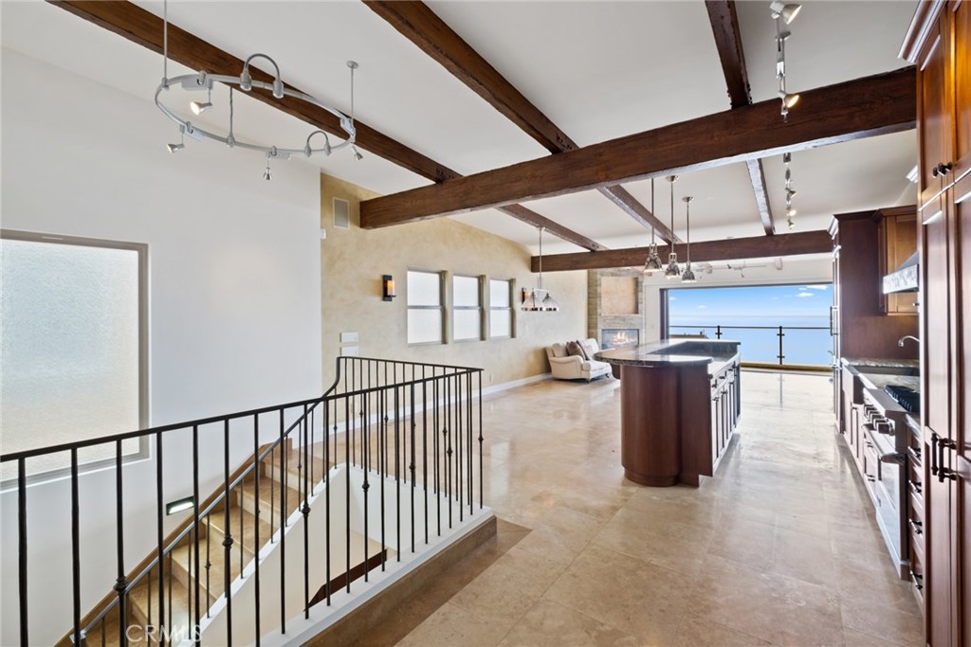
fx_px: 405
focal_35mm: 15
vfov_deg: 77.3
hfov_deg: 100.4
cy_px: 324
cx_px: 486
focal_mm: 10
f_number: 8
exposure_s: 1/4
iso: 400
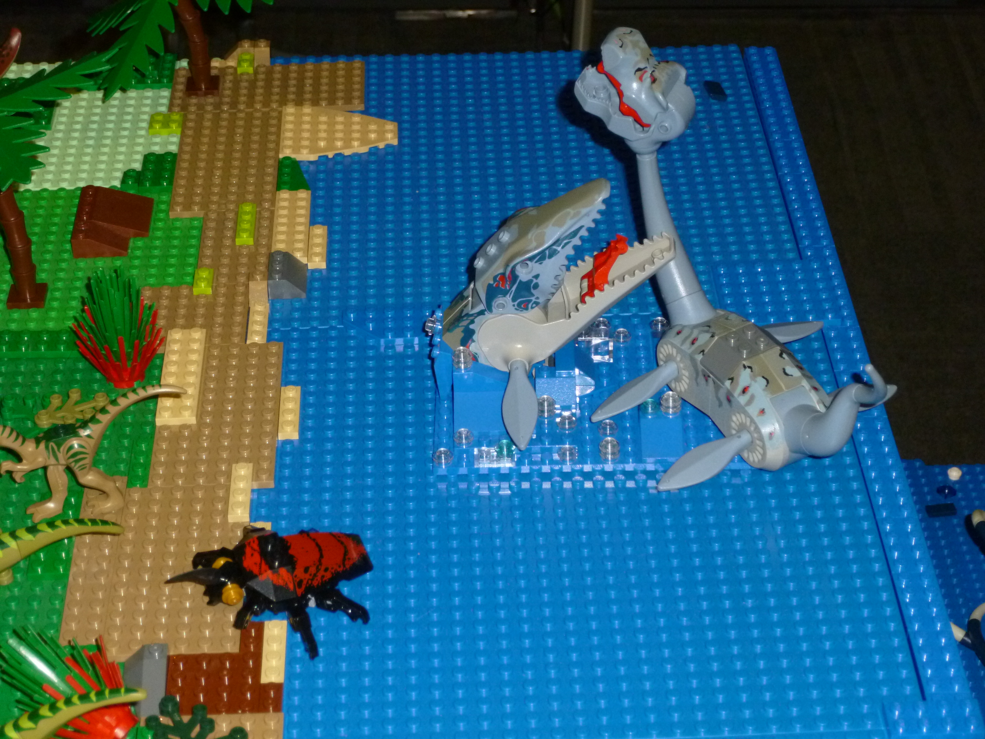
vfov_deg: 17.2
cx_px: 492
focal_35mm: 86
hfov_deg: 22.8
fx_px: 2447
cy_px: 370
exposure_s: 1/60
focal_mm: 15.3
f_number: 5
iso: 250
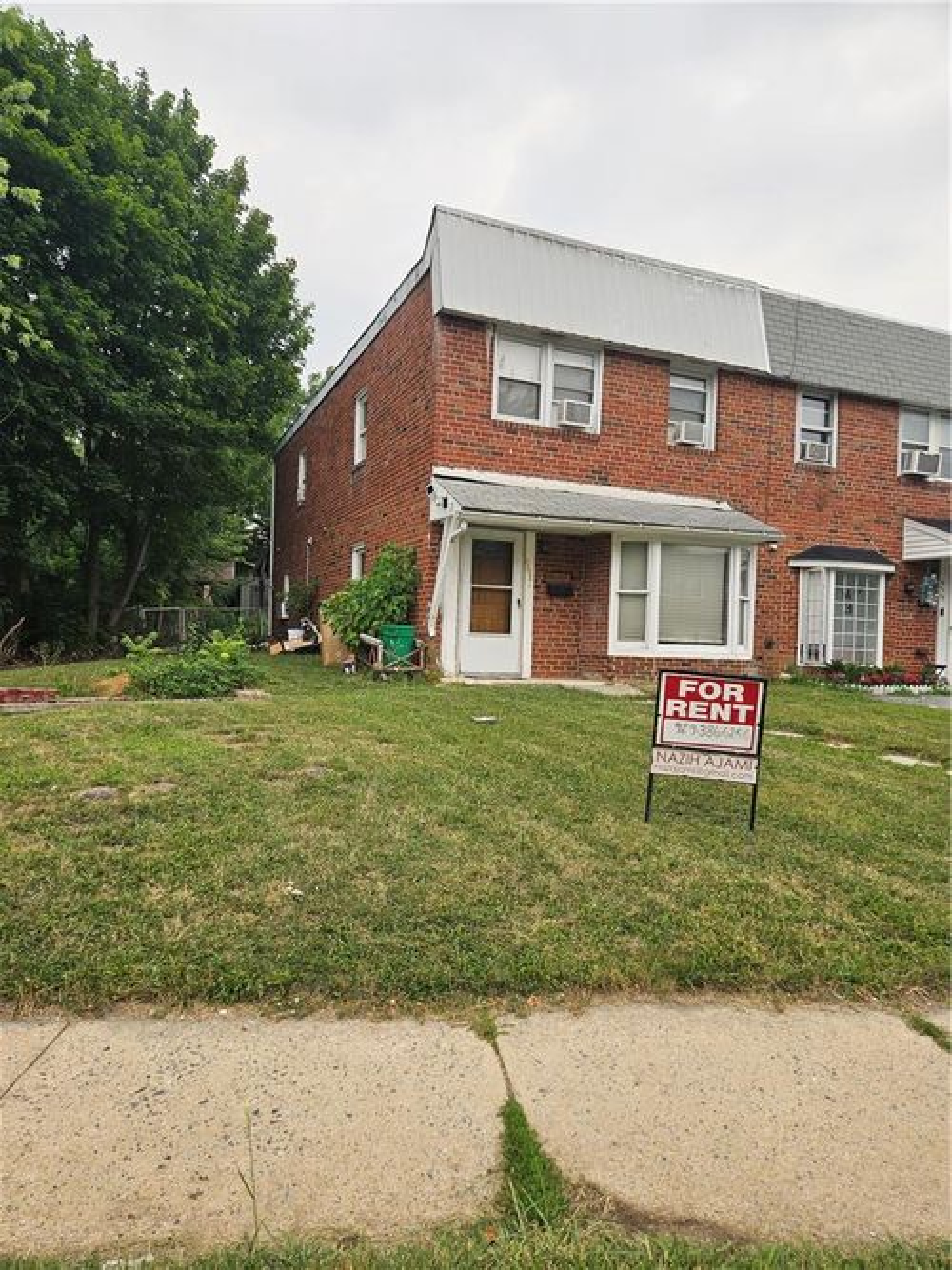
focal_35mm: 23
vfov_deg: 73.9
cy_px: 635
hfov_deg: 58.9
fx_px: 844
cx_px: 476
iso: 25
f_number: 1.8
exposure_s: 1/1395
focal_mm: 5.4
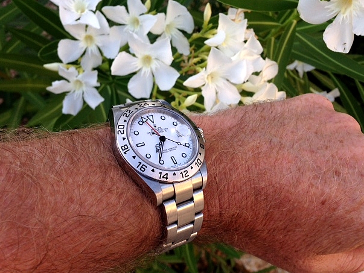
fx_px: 368
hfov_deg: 52.6
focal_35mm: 35
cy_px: 136
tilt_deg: -45.8
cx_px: 173
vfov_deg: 40.7
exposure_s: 1/186
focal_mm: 4.12
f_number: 2.4
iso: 50
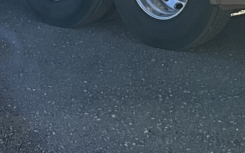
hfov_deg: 12.5
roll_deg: +0.5
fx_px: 1115
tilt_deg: -1.6
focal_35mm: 167
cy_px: -165
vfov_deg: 7.5
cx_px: 85
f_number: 1.8
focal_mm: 3
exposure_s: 1/1451
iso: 25
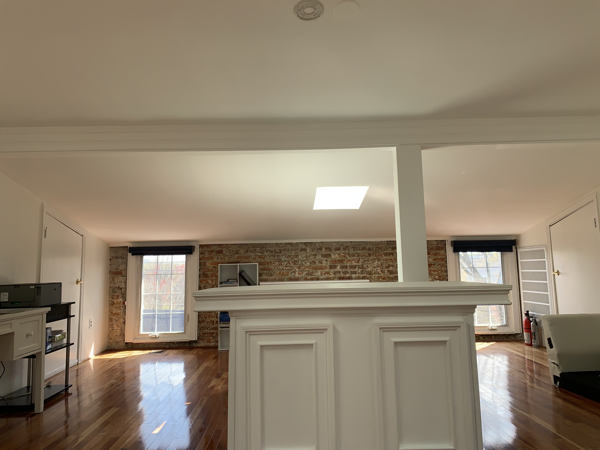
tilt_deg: +6.8
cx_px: 300
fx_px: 451
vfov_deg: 53.1
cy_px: 225
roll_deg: +1.9
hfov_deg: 67.3
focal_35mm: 26
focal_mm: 4.25
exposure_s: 1/122
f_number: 1.8
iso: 32
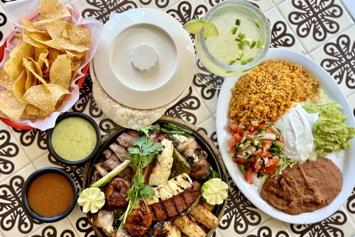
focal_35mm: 51
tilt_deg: -83.8
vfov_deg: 26.5
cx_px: 180
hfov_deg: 38.9
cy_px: 131
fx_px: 503
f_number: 1.78
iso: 64
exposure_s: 1/60
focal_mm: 6.86
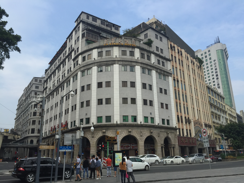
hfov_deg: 61.7
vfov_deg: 48.2
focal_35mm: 29
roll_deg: +0.2
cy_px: 92
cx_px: 122
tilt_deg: +16.5
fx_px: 204
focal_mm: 4.15
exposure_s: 1/1319
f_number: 2.2
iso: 32
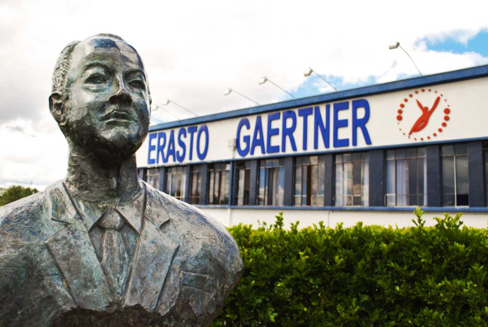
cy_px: 164
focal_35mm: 36
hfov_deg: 53.1
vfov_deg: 37.0
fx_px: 489
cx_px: 244
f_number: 6.3
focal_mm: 24
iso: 100
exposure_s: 1/125
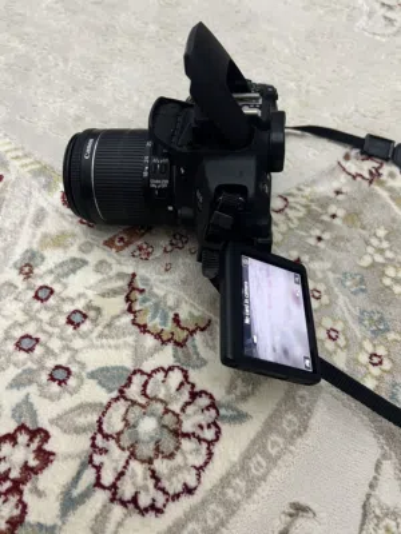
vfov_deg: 67.3
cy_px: 267
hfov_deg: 53.1
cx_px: 200
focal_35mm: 26
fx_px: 402
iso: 250
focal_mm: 5.7
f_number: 1.5
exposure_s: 1/50
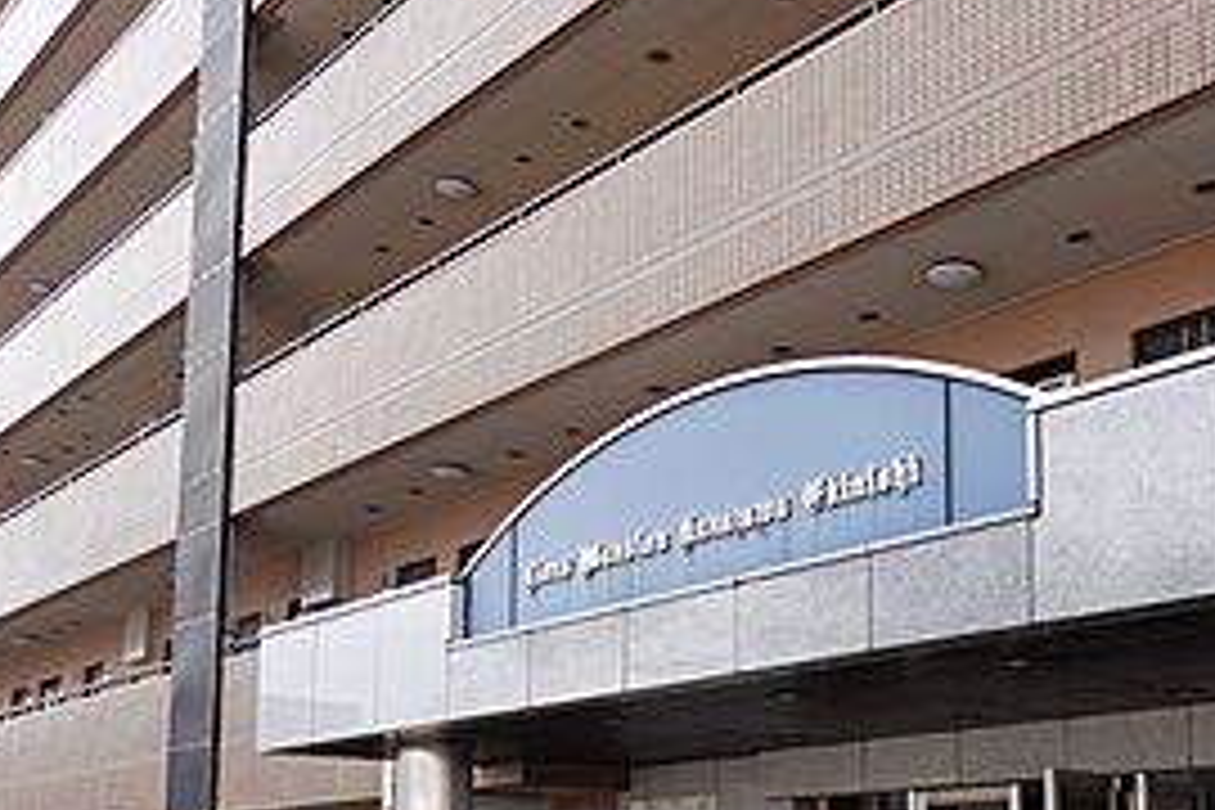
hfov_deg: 46.1
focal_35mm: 40
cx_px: 963
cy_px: 756
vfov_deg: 31.5
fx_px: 1350
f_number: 1.8
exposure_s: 1/1600
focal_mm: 6.9
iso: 125
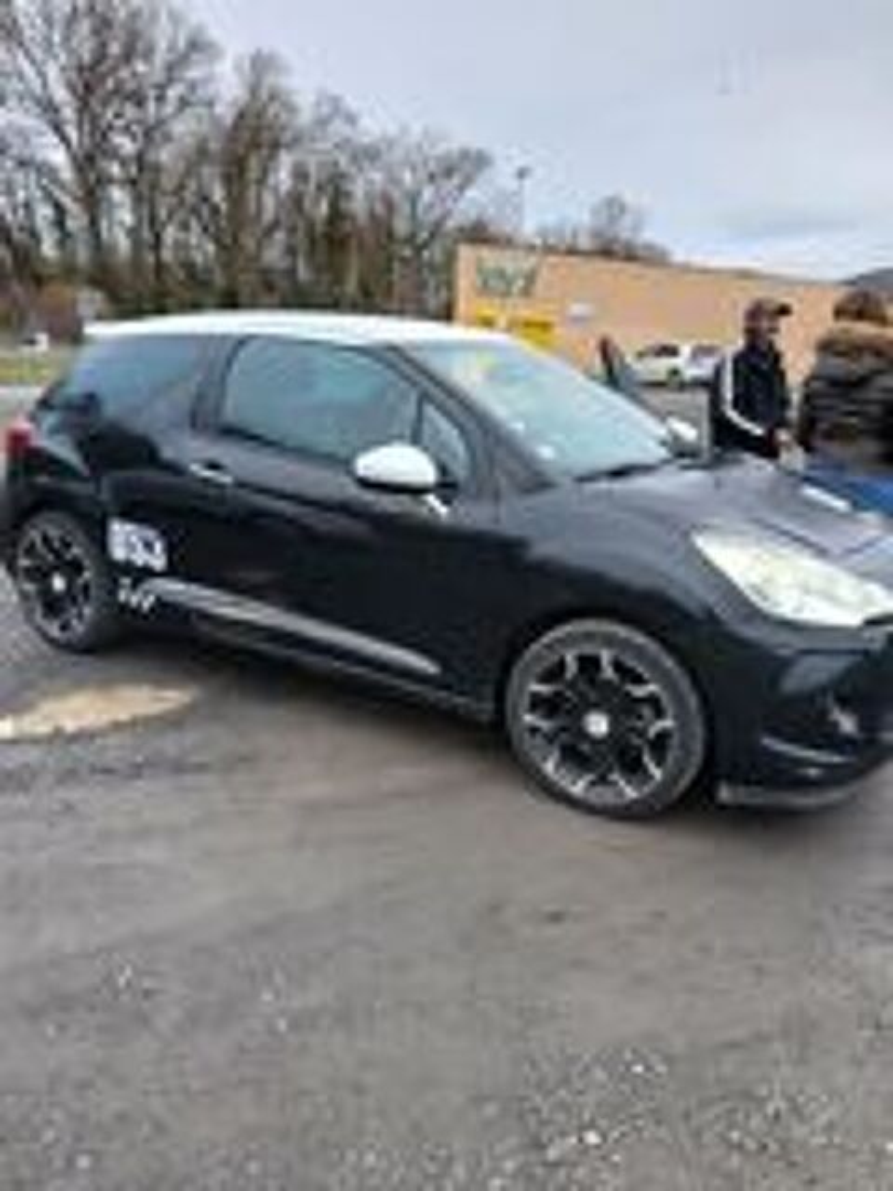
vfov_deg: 67.3
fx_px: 894
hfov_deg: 53.1
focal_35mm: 26
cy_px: 596
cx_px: 446
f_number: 1.8
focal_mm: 3.98
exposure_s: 1/100
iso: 20
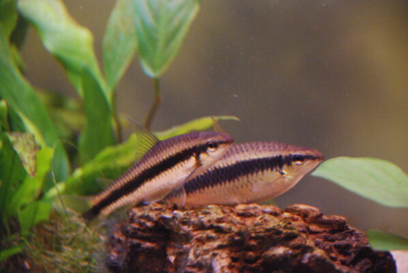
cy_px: 136
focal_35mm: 202
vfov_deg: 6.8
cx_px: 204
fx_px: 2297
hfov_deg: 10.1
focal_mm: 135
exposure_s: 1/15
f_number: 5.6
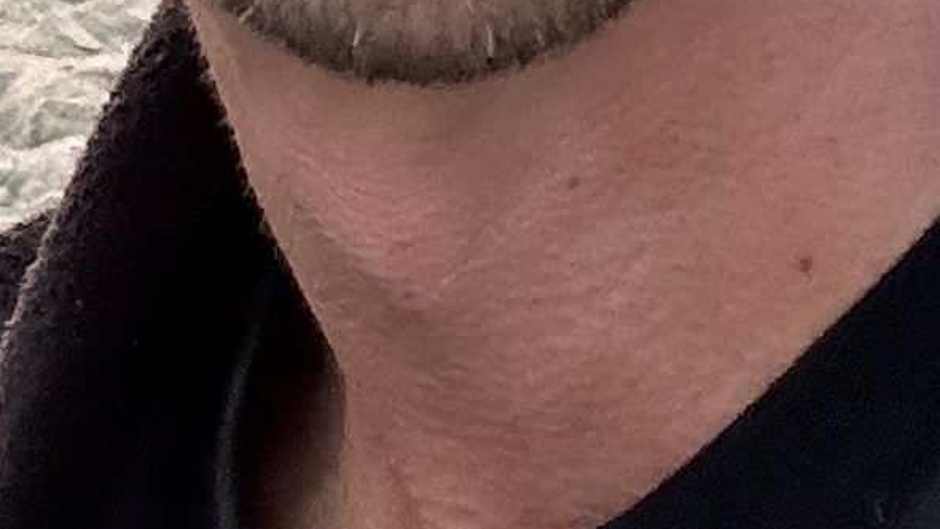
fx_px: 4263
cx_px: -249
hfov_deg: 12.2
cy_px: -199
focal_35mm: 171
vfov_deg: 7.0
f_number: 1.9
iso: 160
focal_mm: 2.69
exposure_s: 1/60
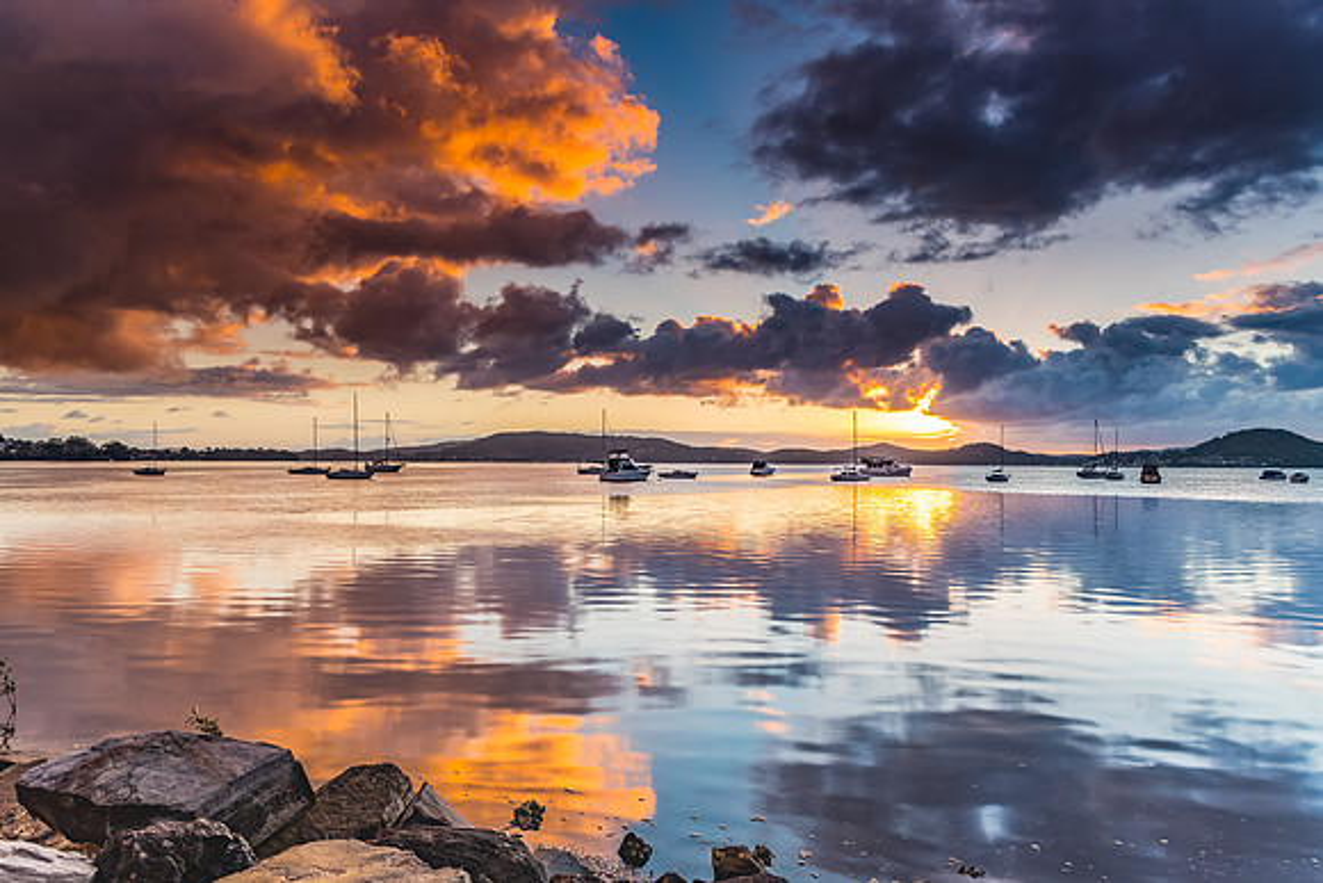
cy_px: 442
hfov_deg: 73.2
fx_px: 891
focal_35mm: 24
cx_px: 662
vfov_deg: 52.7
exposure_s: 1/6
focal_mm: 16
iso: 50
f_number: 11
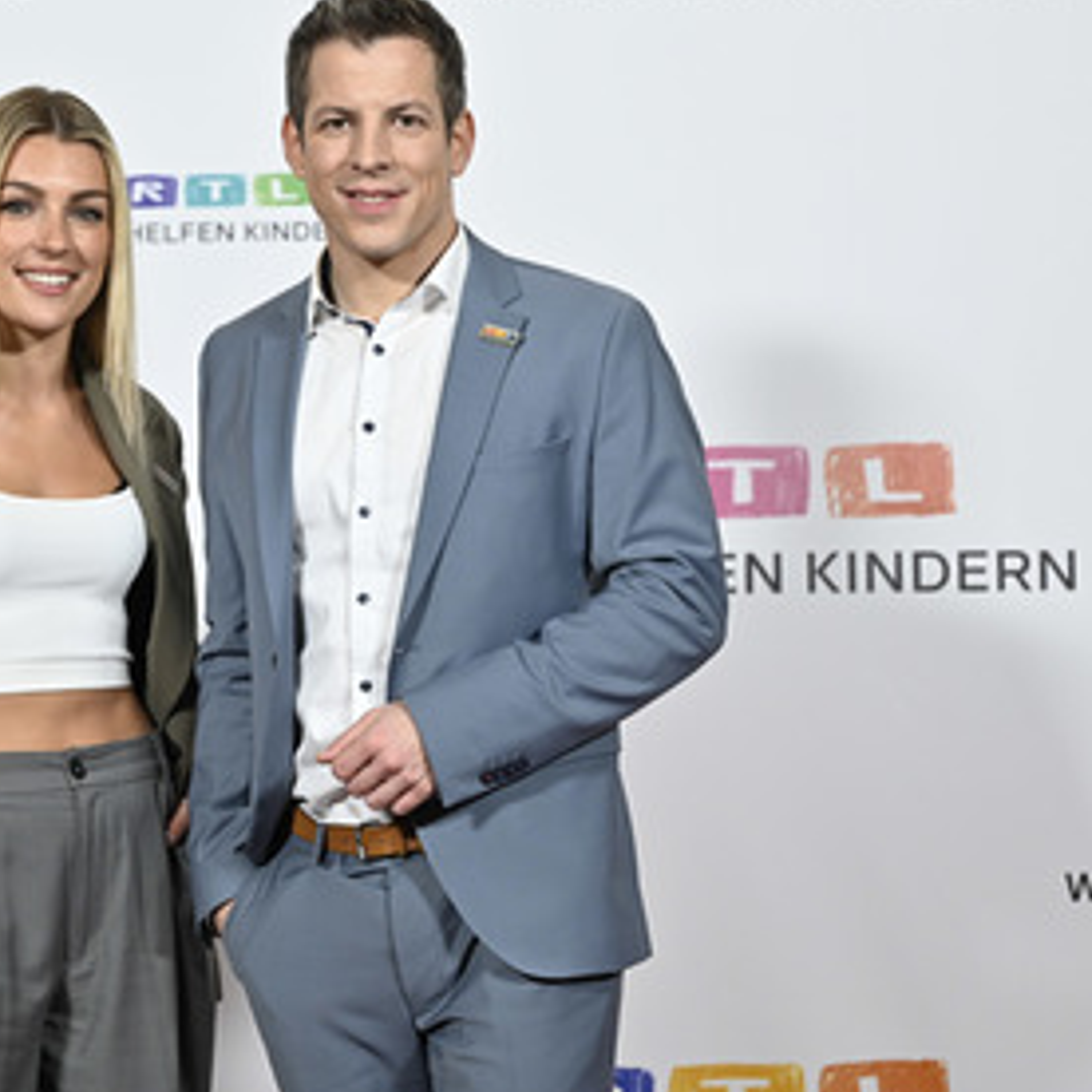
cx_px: 259
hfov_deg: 17.8
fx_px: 3462
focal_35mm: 97
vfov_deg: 17.9
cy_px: 542
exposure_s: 1/640
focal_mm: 70
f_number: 2.8
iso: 1250
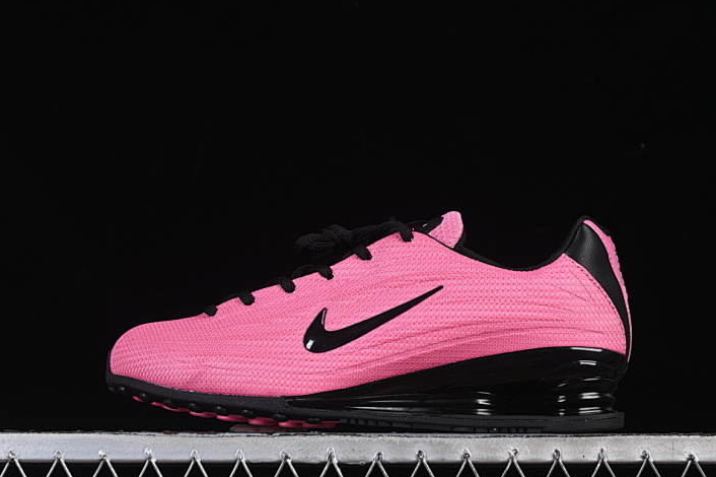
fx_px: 1690
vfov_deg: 16.1
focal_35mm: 85
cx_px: 374
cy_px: 266
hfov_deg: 23.9
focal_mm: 50
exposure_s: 1/80
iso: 160
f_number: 8
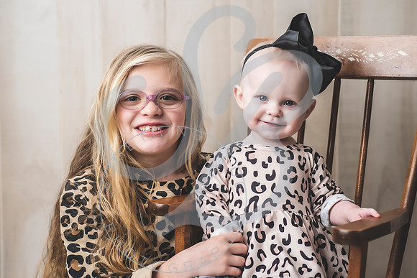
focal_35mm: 58
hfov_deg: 34.6
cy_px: 150
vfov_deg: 23.5
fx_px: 669
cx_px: 221
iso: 200
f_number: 2.8
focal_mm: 50
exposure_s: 1/200
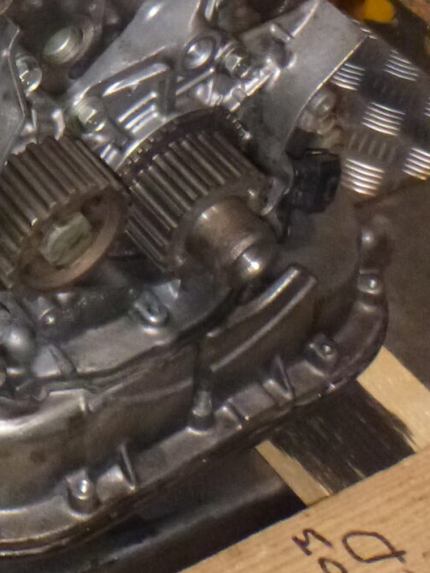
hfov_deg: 14.7
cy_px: -233
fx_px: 1574
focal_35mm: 95
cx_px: -169
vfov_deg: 18.7
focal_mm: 4.5
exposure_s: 1/125
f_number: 3.9
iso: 400
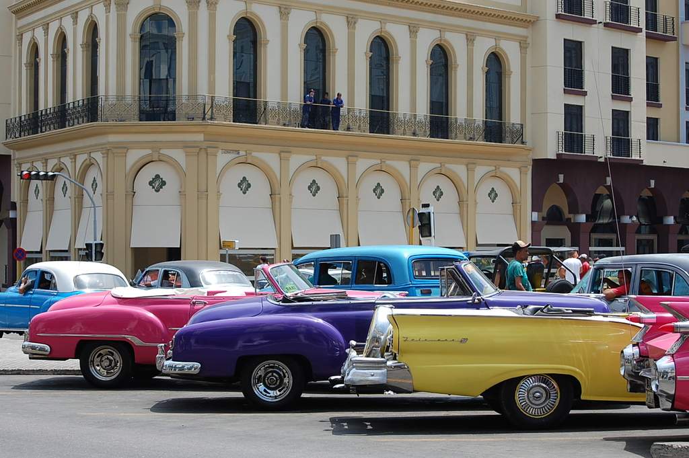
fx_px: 1578
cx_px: 344
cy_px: 229
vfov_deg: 16.5
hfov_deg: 24.6
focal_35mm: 82
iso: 200
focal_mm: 55
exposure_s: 1/320
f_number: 9
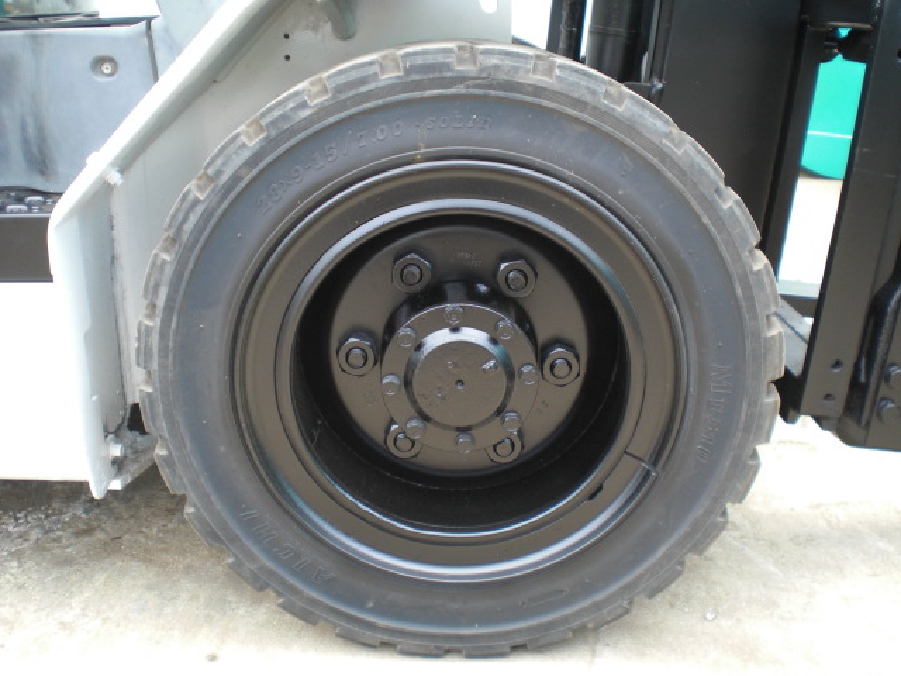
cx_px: 450
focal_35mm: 38
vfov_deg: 37.7
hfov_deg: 49.0
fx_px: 989
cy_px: 338
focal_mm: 6.3
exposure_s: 1/60
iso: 100
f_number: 3.1
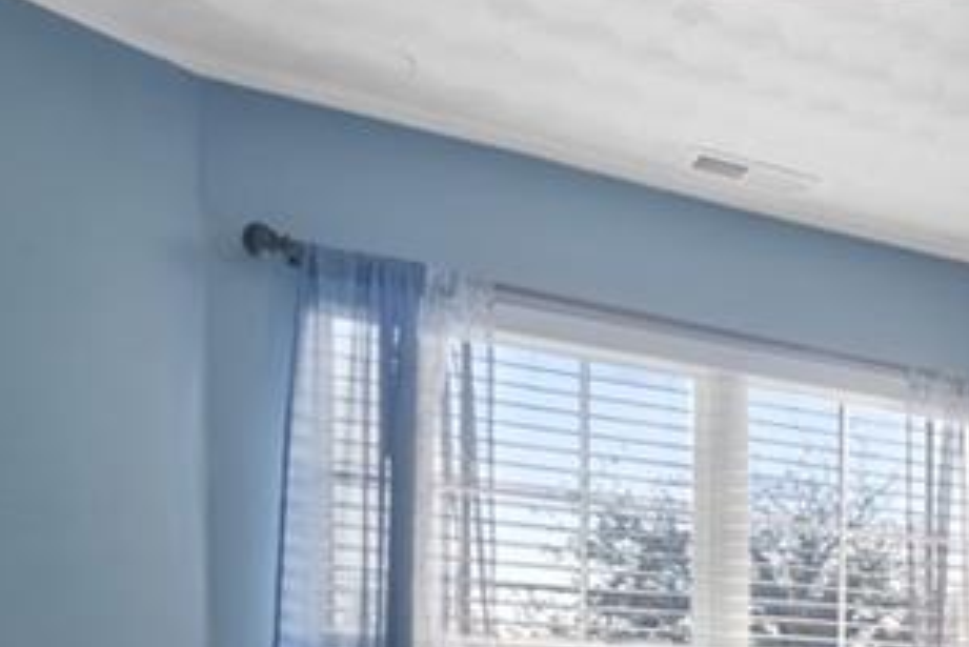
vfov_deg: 24.4
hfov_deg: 30.1
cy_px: 783
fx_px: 1346
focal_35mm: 50
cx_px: 1304
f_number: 8
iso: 250
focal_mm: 10
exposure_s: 1/2
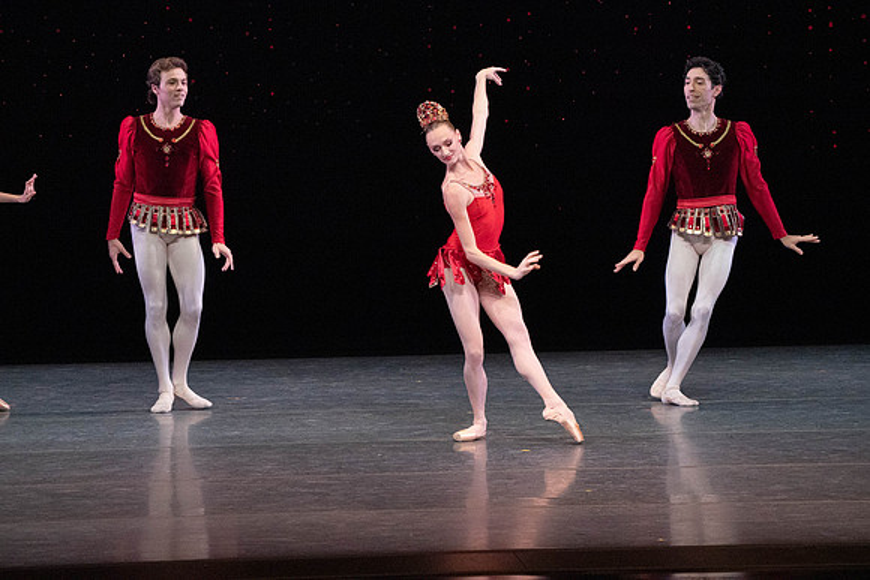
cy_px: 290
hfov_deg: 6.2
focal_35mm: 333
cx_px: 435
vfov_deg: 4.1
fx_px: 8049
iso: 16000
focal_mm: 333
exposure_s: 1/400
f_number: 13
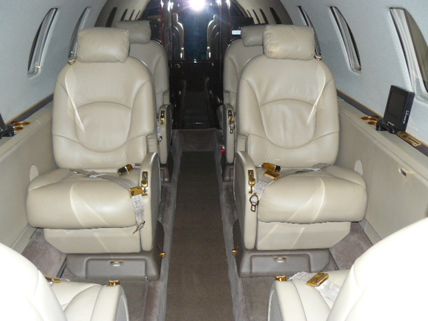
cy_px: 160
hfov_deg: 51.4
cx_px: 214
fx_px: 445
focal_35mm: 36
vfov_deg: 39.7
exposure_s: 1/30
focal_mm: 6
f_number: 2.8
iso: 160
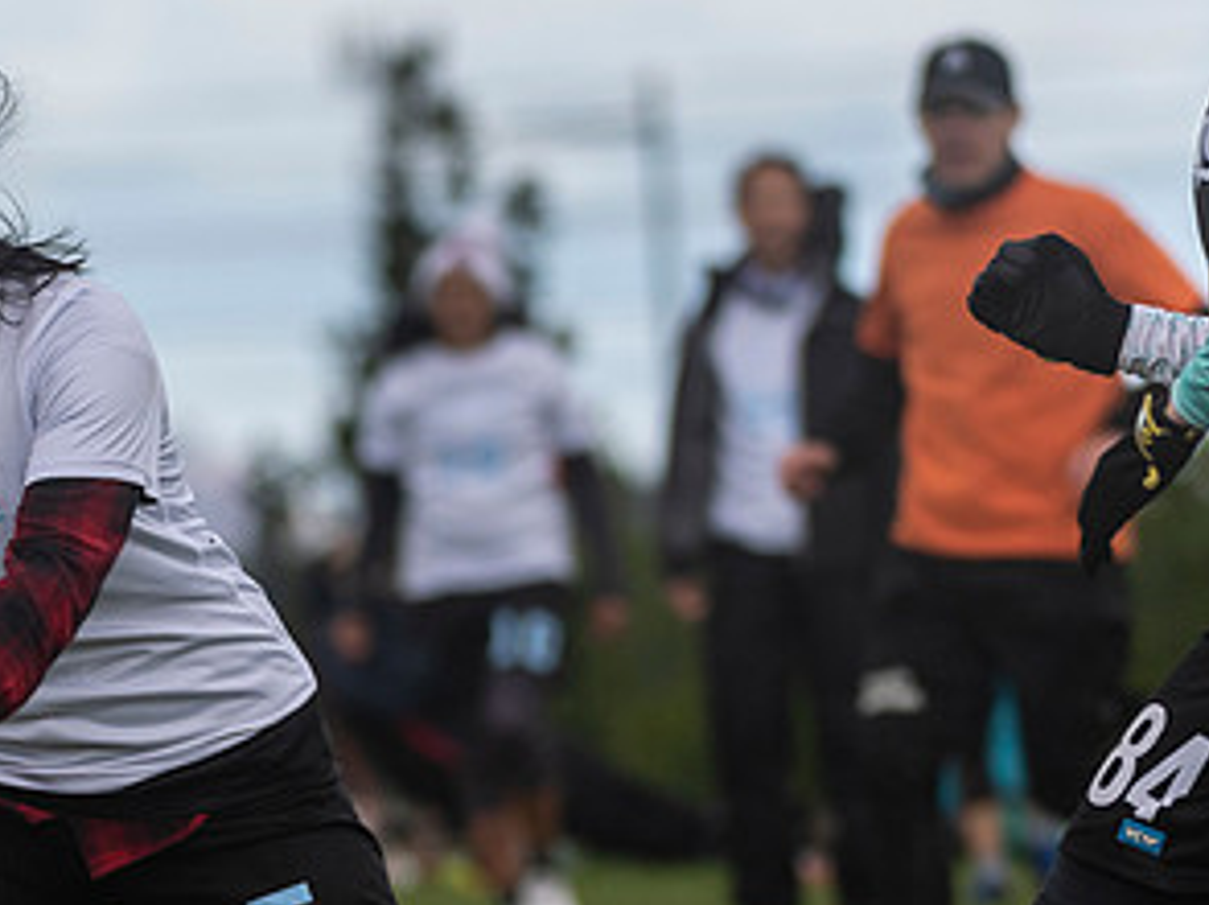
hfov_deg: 2.9
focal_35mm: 680
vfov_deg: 2.2
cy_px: 604
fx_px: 23730
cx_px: -2
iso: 180
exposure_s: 1/1250
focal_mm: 200
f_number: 4
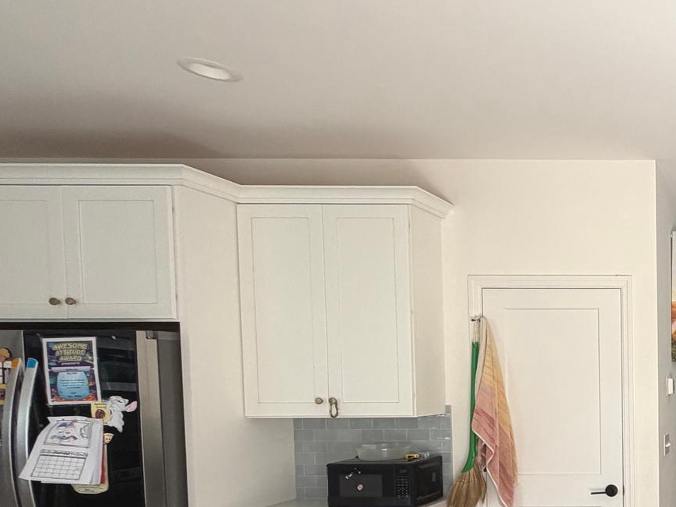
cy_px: 400
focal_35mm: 33
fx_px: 645
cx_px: 786
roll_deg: +0.3
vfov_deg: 41.3
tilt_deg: -0.4
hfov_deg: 41.0
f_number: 2.2
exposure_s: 1/121
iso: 160
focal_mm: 2.22
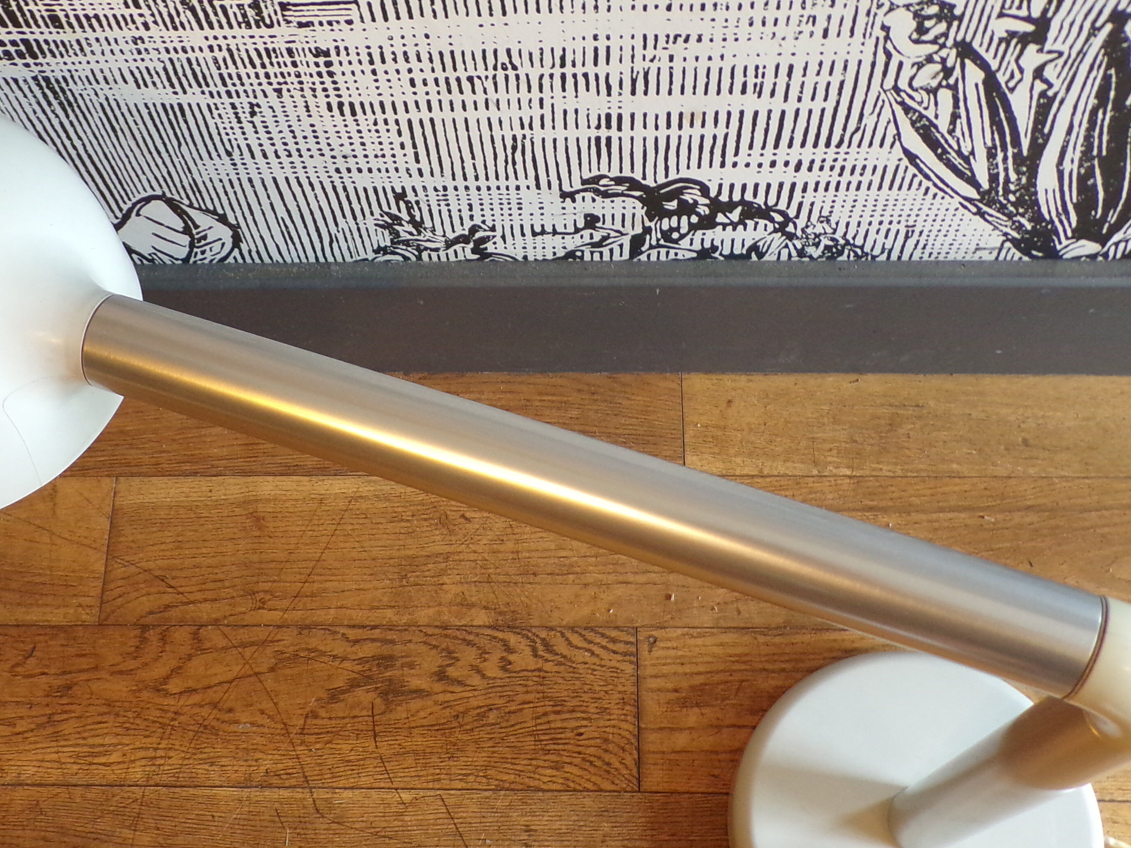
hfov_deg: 46.6
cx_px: 479
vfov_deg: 35.7
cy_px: 554
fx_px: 1307
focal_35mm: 40
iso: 200
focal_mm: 4.3
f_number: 3
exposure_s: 1/34
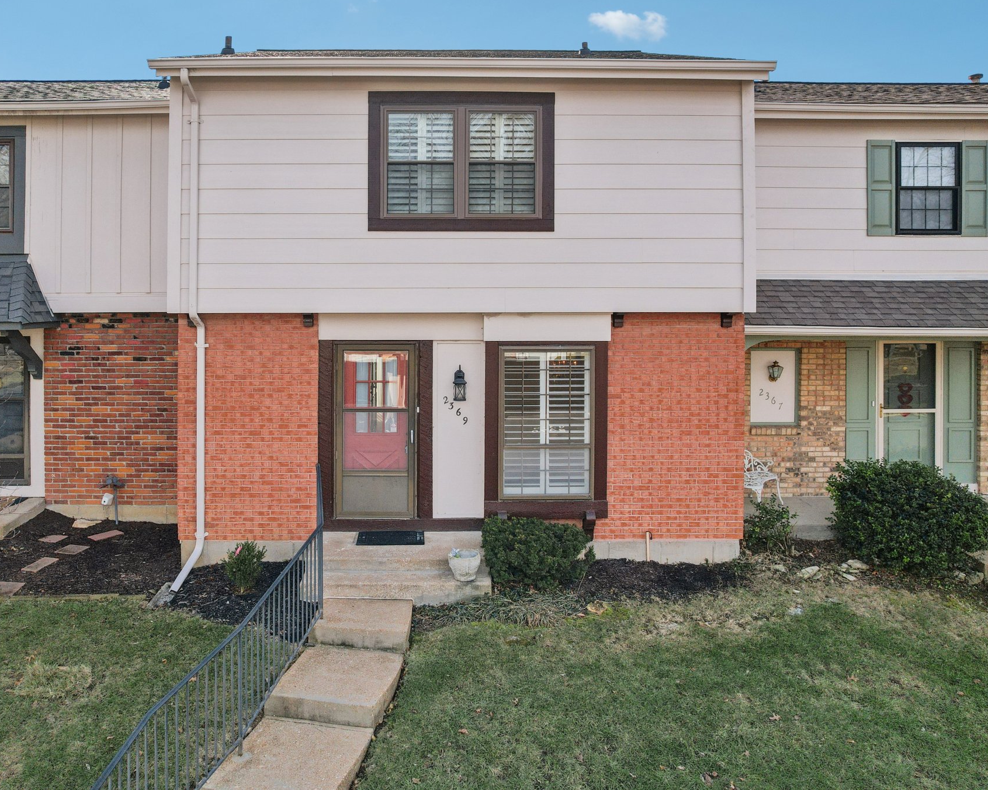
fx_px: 731
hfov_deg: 67.8
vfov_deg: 56.8
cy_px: 392
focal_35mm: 25
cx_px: 433
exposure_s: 1/1600
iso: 100
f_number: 2.8
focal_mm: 8.4
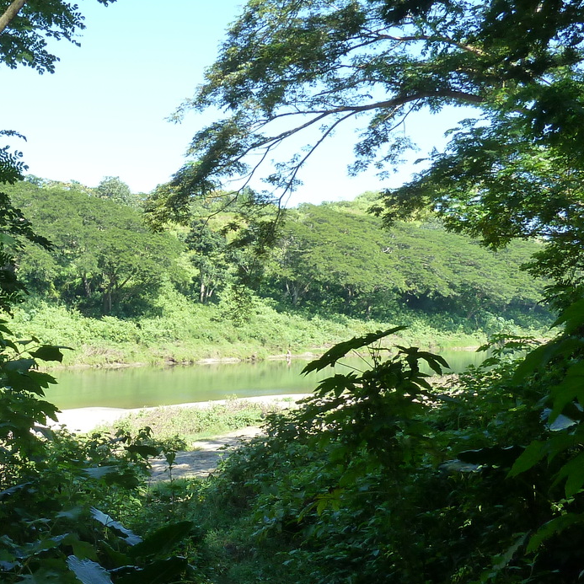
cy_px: 332
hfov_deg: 31.3
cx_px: 24
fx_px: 973
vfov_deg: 33.3
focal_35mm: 51
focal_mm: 4.1
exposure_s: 1/125
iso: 125
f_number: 4
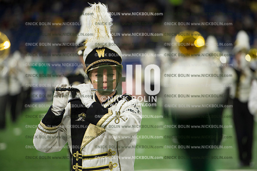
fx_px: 1427
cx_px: 128
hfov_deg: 10.3
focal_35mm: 200
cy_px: 86
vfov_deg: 6.9
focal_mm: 200
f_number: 3.5
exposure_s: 1/1600
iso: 2500
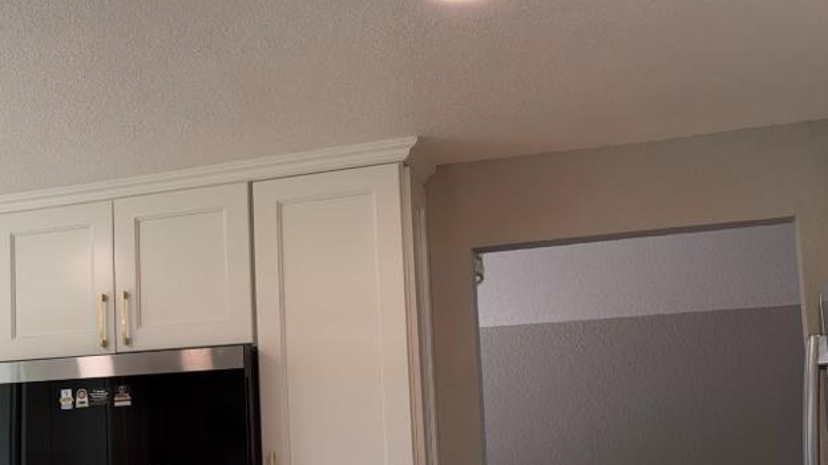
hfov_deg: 29.9
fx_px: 1383
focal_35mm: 63
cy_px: 359
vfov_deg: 18.9
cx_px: -88
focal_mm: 6.93
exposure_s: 1/197
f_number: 1.8
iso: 64
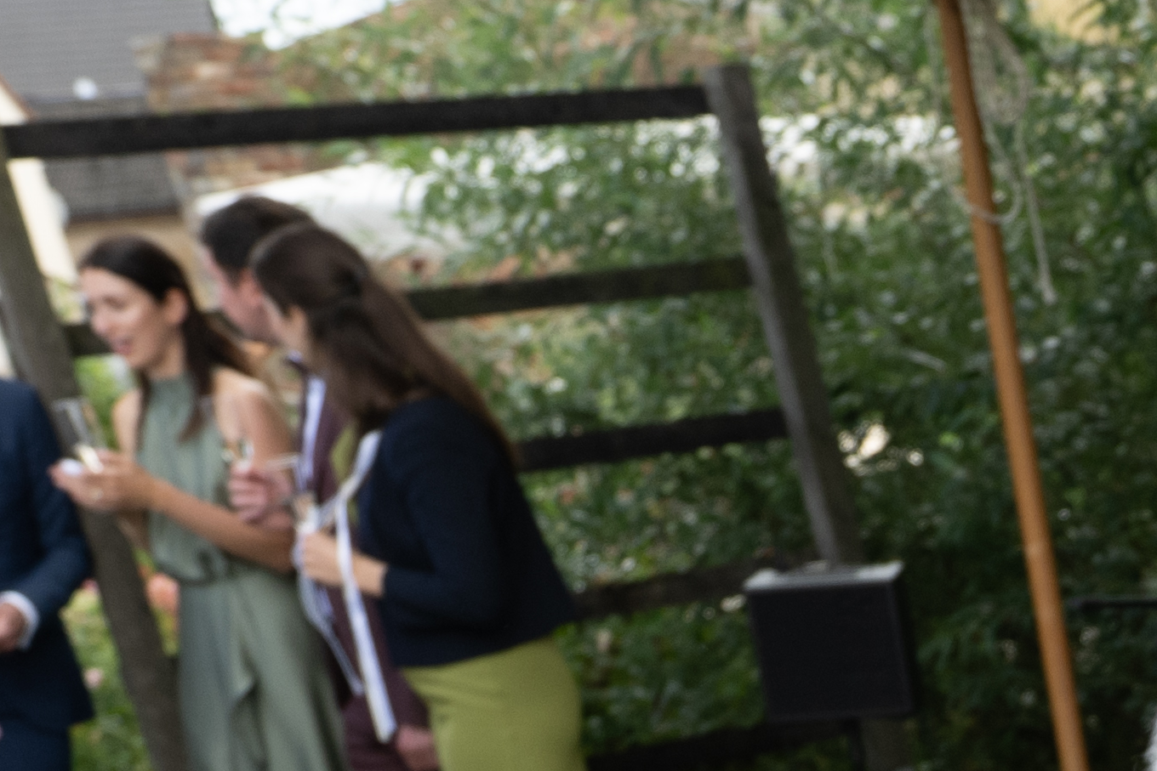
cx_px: 2019
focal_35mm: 85
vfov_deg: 14.1
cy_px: 1409
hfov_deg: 19.0
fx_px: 2732
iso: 160
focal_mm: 14
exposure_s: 1/160
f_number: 3.5
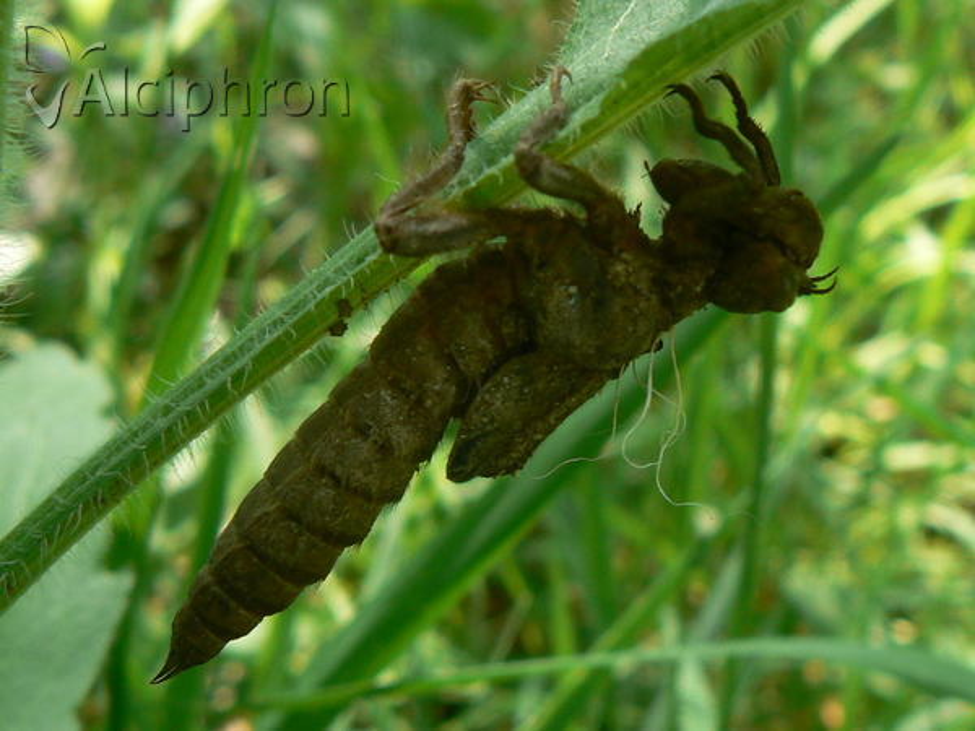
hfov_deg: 51.4
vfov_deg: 39.7
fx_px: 1014
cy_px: 366
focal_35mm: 36
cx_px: 488
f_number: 4
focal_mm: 6
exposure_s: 1/100
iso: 80
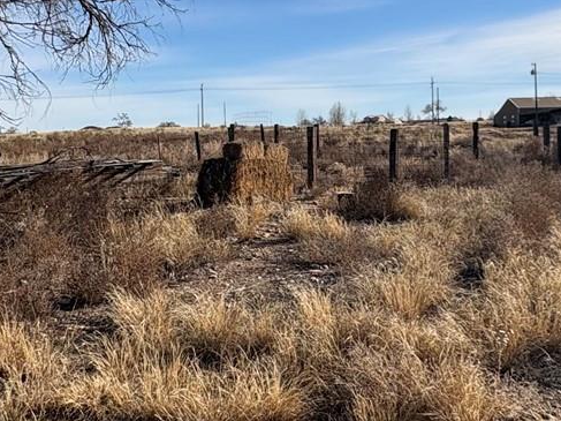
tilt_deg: +1.1
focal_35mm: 46
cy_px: 118
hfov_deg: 41.2
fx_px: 745
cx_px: 310
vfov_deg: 31.1
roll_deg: +1.4
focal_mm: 2.22
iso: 50
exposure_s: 1/2770
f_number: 2.2
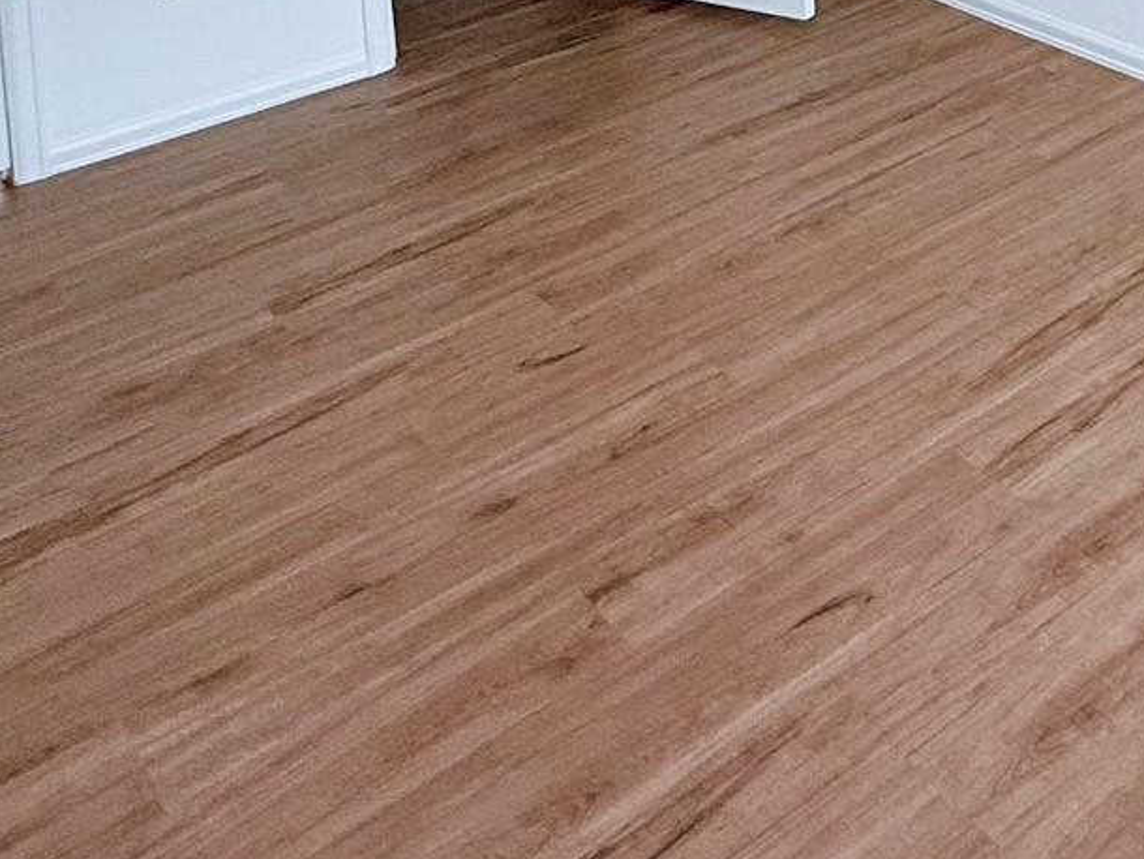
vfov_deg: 23.7
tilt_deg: -2.8
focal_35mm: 47
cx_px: 1125
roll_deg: +1.8
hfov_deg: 36.6
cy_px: -473
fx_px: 1554
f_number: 2.2
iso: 200
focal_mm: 2.22
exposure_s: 1/120
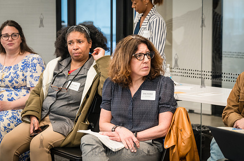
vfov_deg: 14.3
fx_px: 644
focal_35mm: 95
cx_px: 130
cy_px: 75
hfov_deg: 21.5
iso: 2000
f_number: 4
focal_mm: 85
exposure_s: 1/100
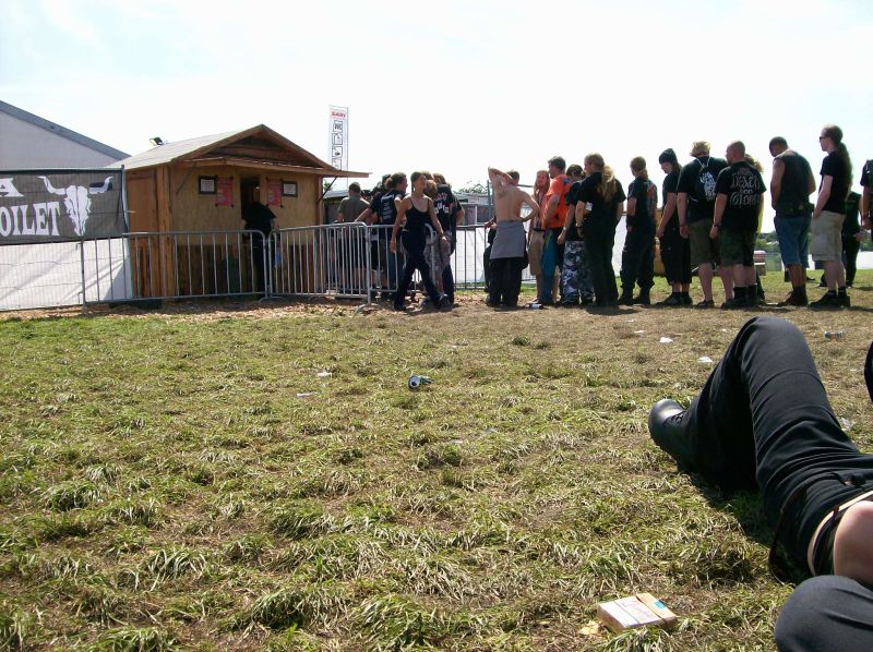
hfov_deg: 51.4
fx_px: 907
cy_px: 326
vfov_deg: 39.6
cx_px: 436
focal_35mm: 36
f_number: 4.8
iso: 80
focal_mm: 6
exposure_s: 1/530
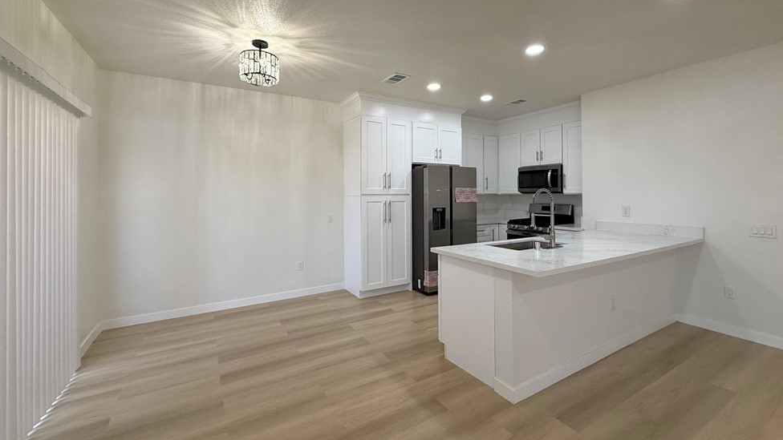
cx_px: 404
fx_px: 332
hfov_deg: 99.3
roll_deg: +1.1
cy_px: 191
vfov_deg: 66.8
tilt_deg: +1.4
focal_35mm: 16
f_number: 2.2
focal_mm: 2.22
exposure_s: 1/120
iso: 200
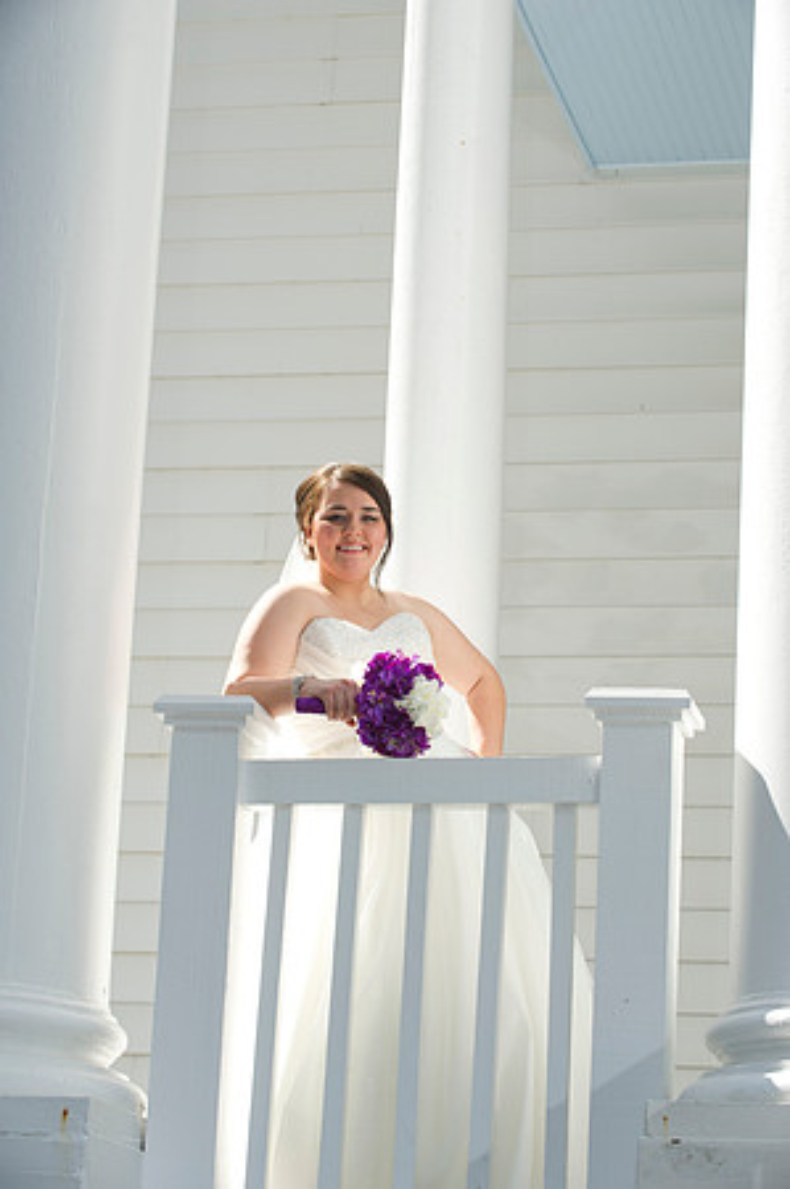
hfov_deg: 13.9
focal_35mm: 98
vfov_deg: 20.8
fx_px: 3233
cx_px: 395
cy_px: 594
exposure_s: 1/200
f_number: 8
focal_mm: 98
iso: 320
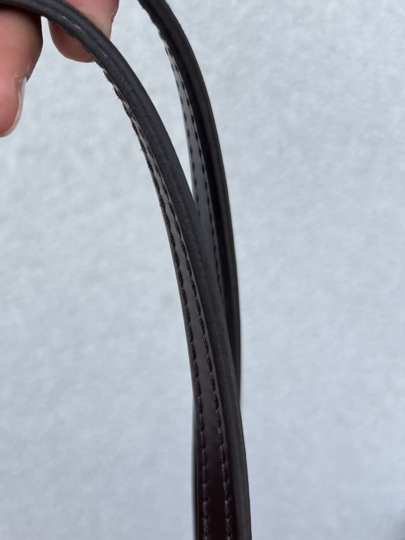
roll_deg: -3.7
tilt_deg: -16.9
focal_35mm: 50
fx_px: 780
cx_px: 22
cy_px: 168
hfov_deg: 27.8
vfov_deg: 37.7
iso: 50
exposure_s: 1/608
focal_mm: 5.96
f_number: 1.6
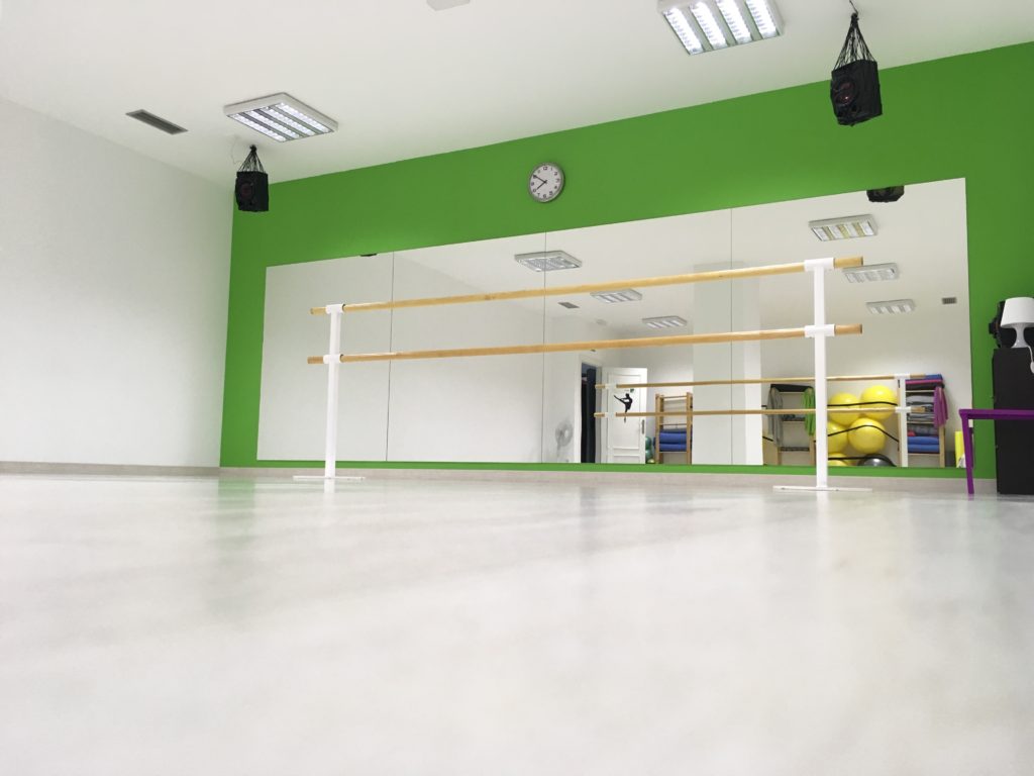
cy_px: 388
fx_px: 866
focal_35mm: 29
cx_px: 517
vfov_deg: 48.2
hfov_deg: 61.7
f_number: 2.2
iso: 64
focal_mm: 4.15
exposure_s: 1/33
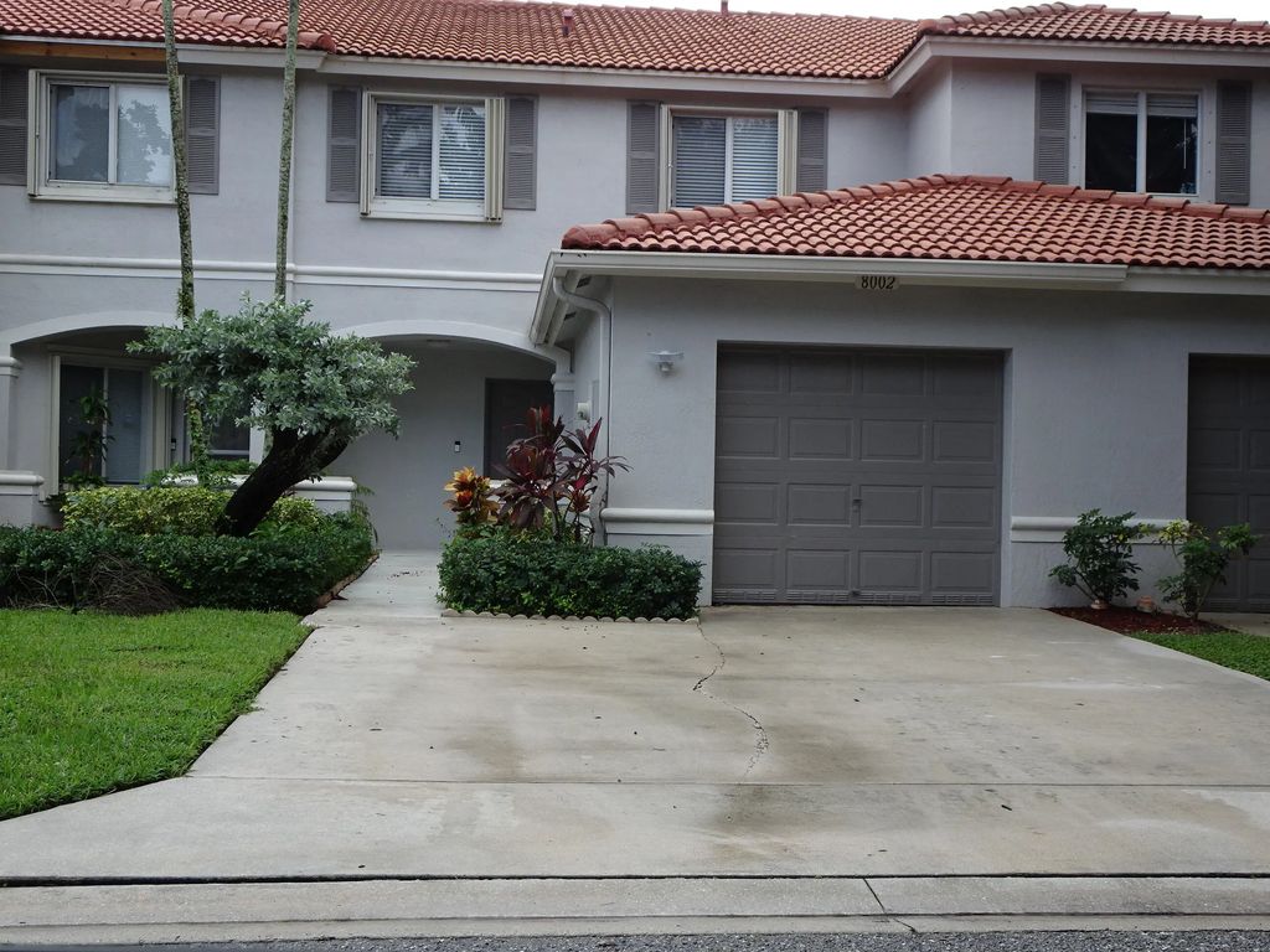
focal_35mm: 40
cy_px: 476
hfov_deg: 46.8
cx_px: 635
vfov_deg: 36.0
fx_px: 1468
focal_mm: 6.8
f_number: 4.5
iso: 80
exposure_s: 1/250
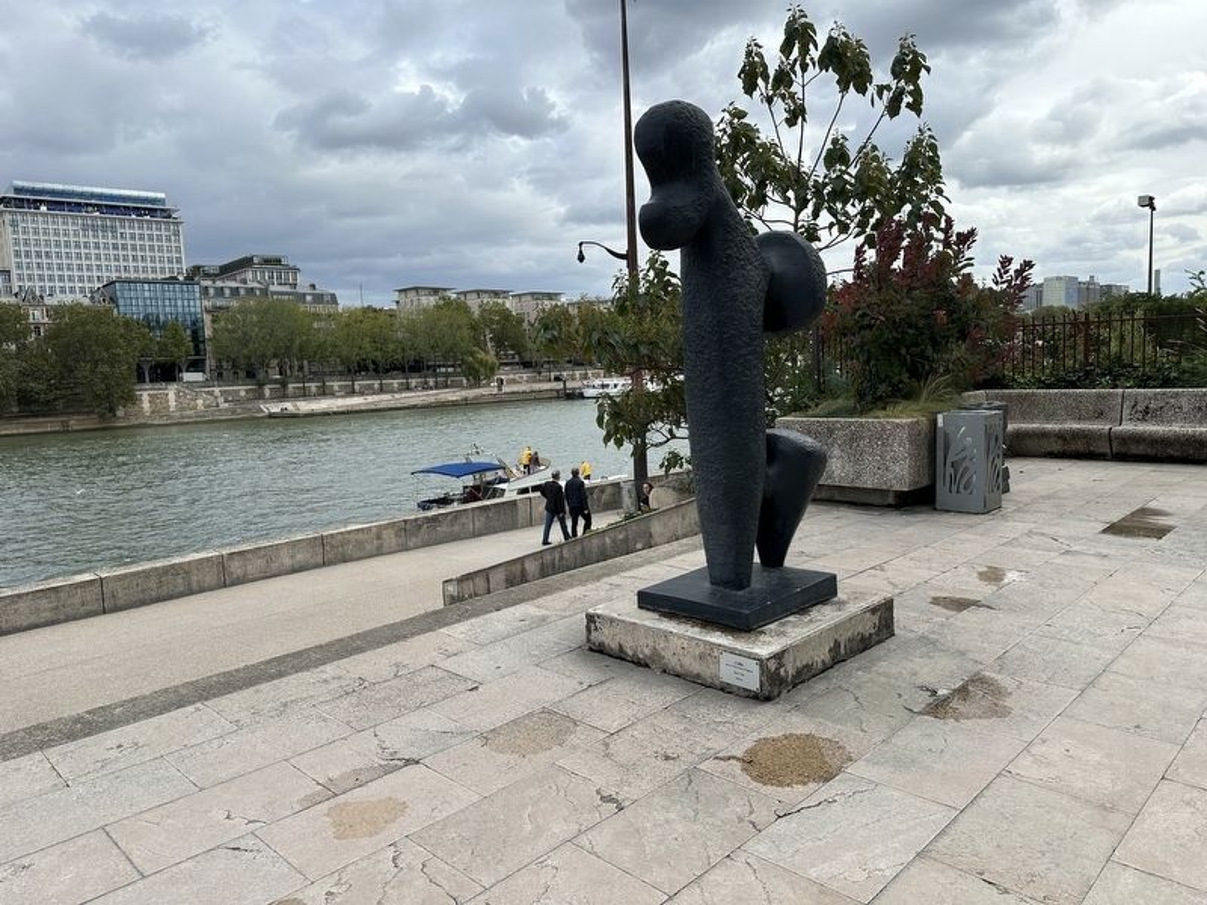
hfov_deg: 71.6
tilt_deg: -6.6
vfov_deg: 56.8
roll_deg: +2.2
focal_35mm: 24
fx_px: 837
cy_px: 452
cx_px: 604
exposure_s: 1/2809
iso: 80
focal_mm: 6.86
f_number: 1.78
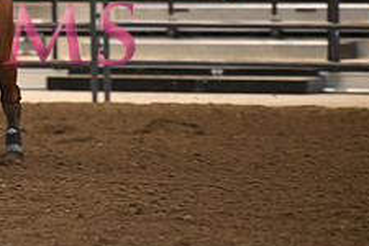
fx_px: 5278
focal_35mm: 515
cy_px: -17
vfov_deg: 2.7
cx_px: -89
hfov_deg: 4.0
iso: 1600
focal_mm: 200
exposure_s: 1/250
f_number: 3.2
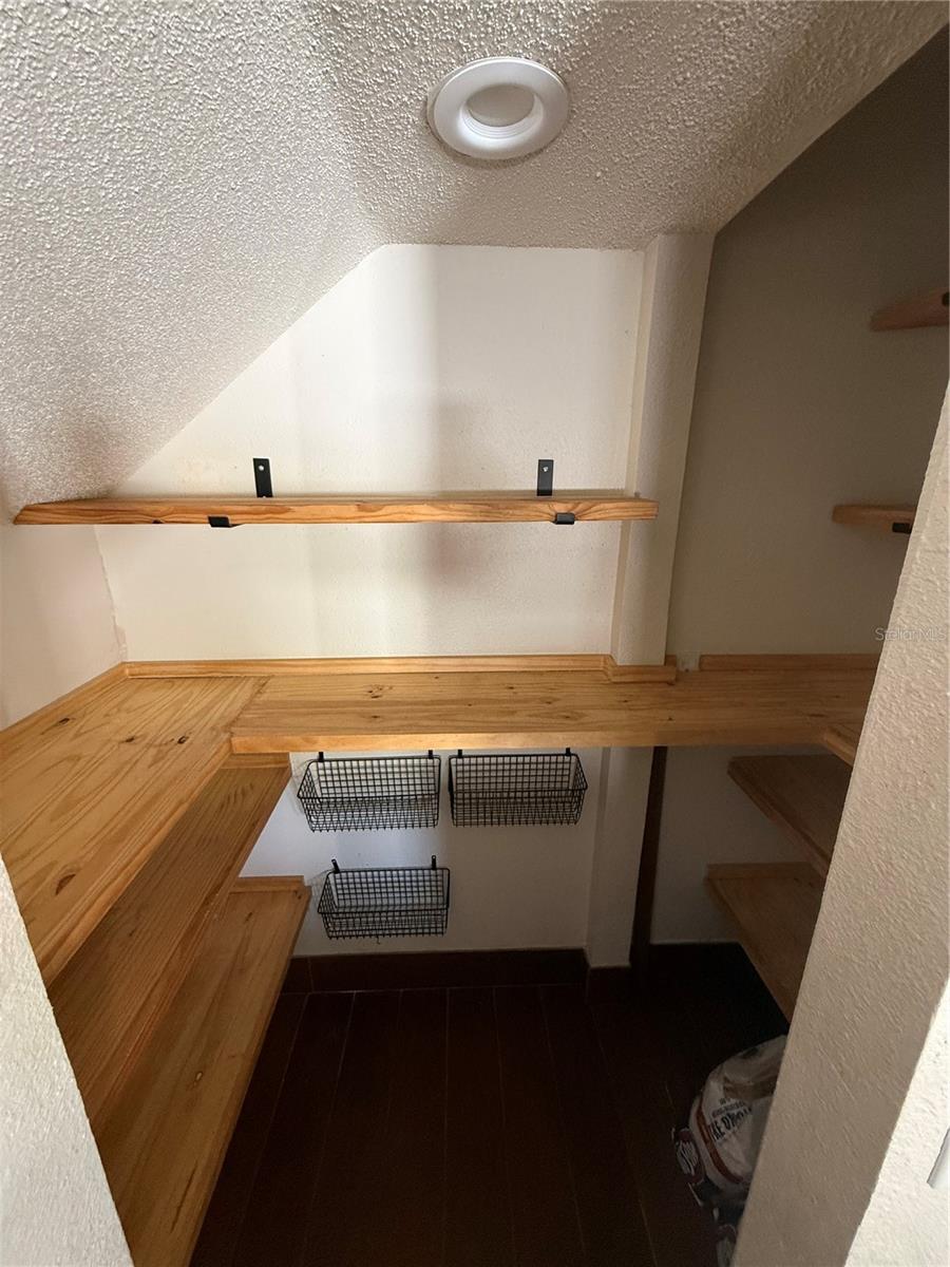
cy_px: 634
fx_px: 512
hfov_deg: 85.7
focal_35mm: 14
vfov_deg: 102.1
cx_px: 475
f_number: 2.2
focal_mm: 2.22
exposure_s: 1/60
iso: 320
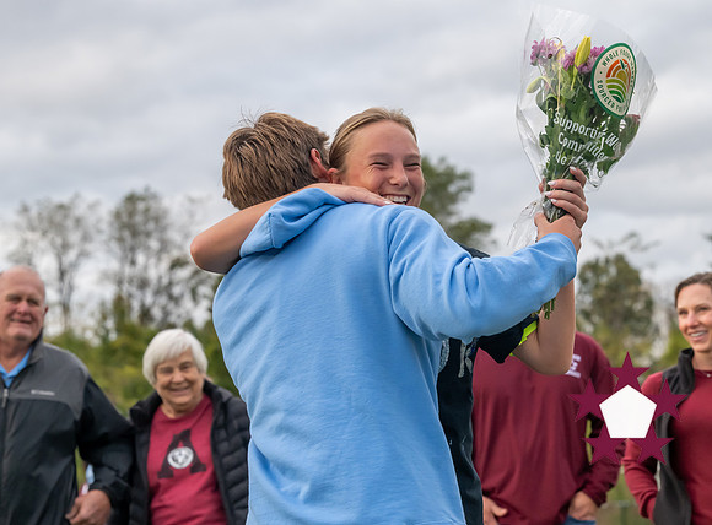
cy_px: 248
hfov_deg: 20.7
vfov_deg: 15.3
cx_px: 407
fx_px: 1952
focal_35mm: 95
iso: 2500
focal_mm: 79
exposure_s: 1/800
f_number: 5.6
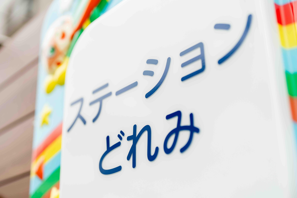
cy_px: 99
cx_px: 148
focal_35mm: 50
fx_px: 412
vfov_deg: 27.0
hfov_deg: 39.6
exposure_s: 1/1000
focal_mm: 50
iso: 100
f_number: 1.8
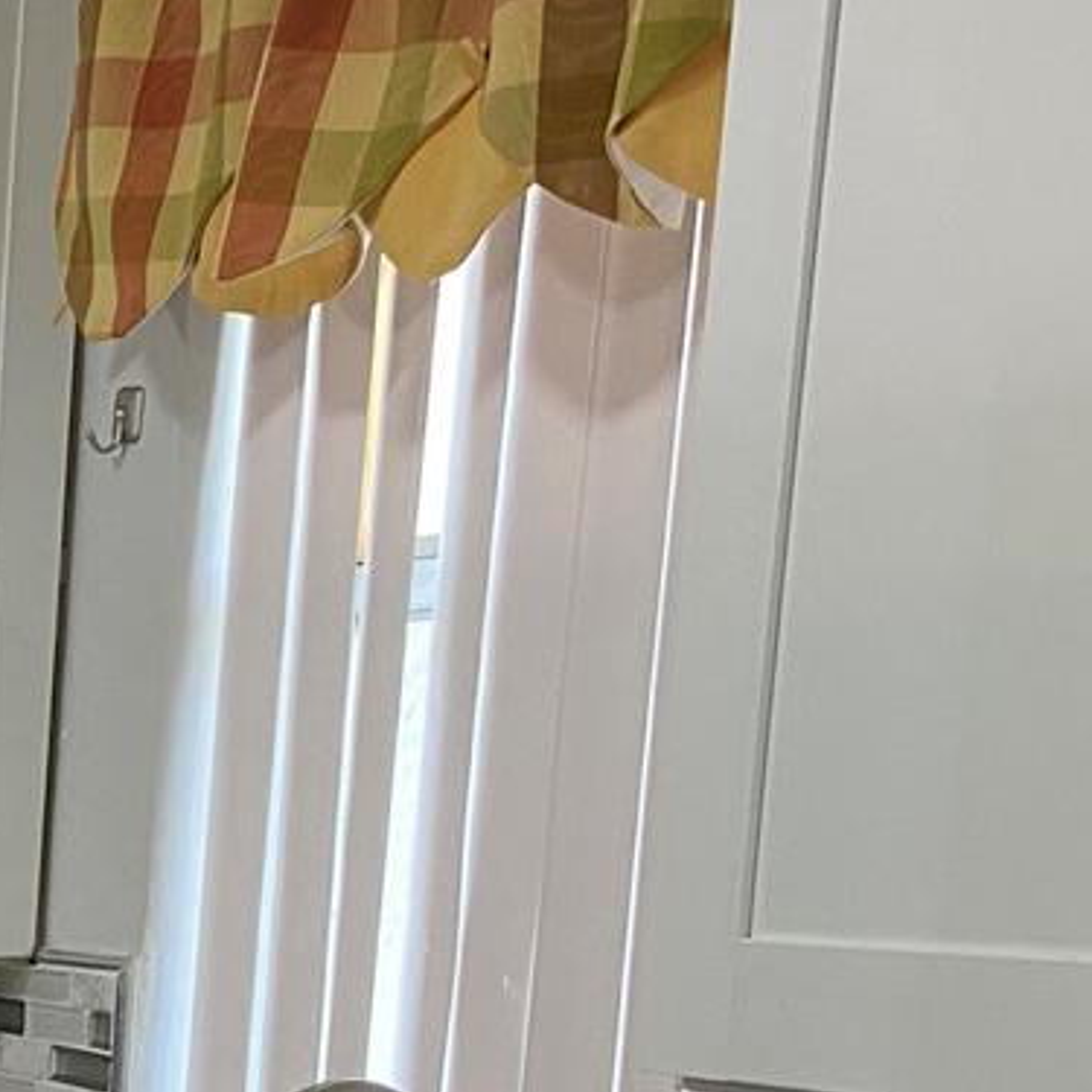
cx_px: -856
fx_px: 3498
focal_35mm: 98
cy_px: 1535
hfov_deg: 15.4
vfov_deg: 16.5
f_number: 1.8
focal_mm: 4.25
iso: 100
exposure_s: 1/60
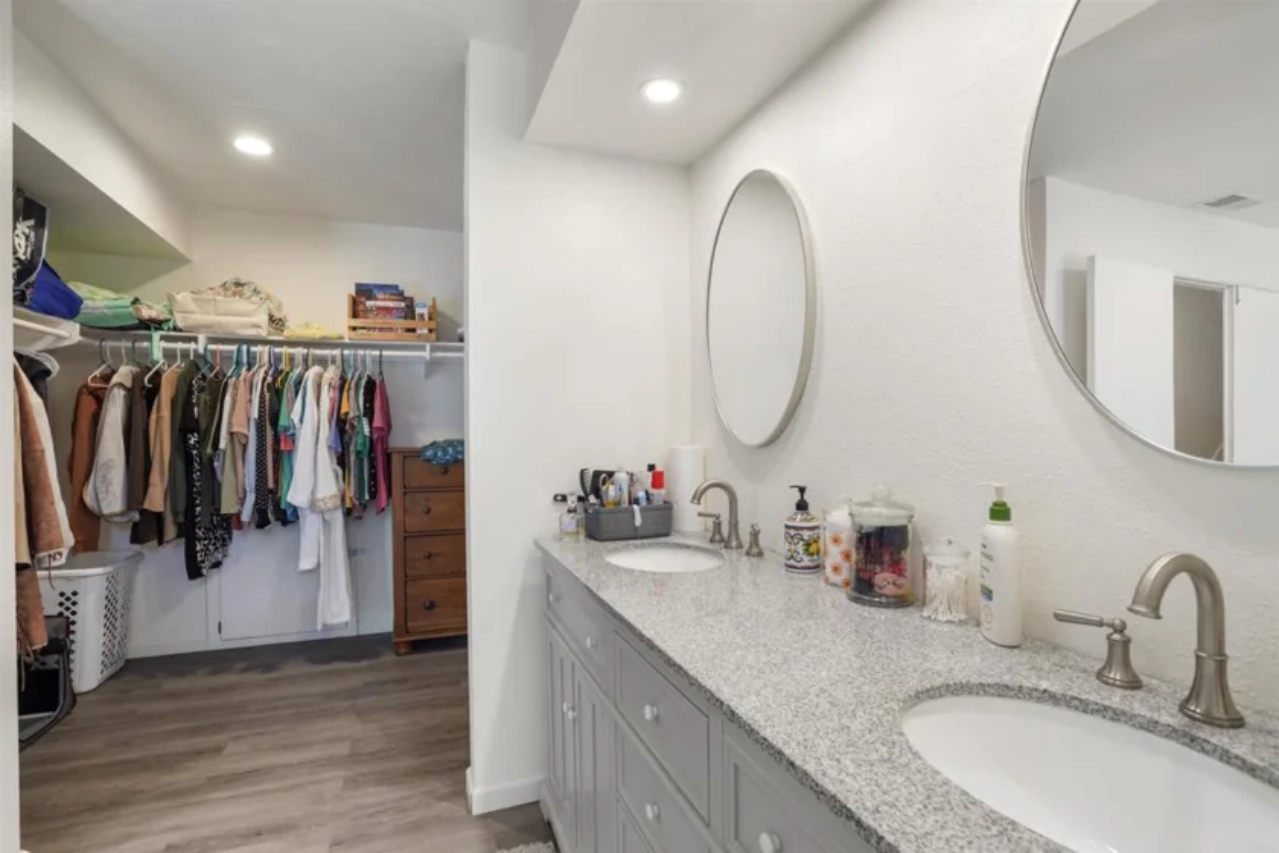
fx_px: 568
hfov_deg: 96.7
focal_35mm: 16
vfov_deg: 73.7
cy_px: 426
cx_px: 640
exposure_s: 1/13
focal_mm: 16
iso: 800
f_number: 8
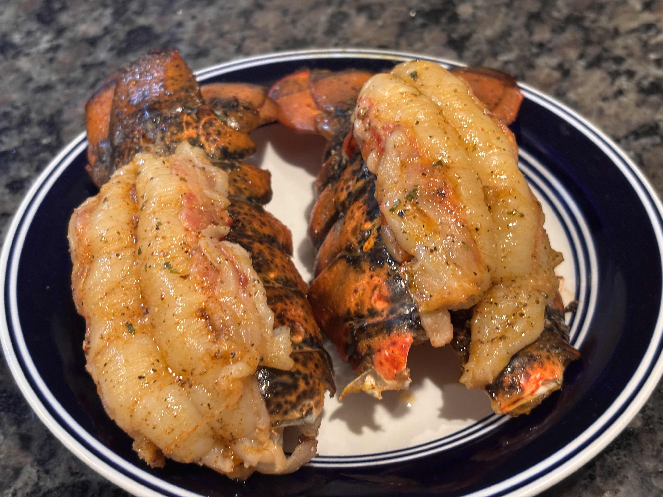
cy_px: 248
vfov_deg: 28.0
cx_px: 332
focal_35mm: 52
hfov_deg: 36.8
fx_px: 996
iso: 250
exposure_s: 1/40
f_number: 1.6
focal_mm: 5.96
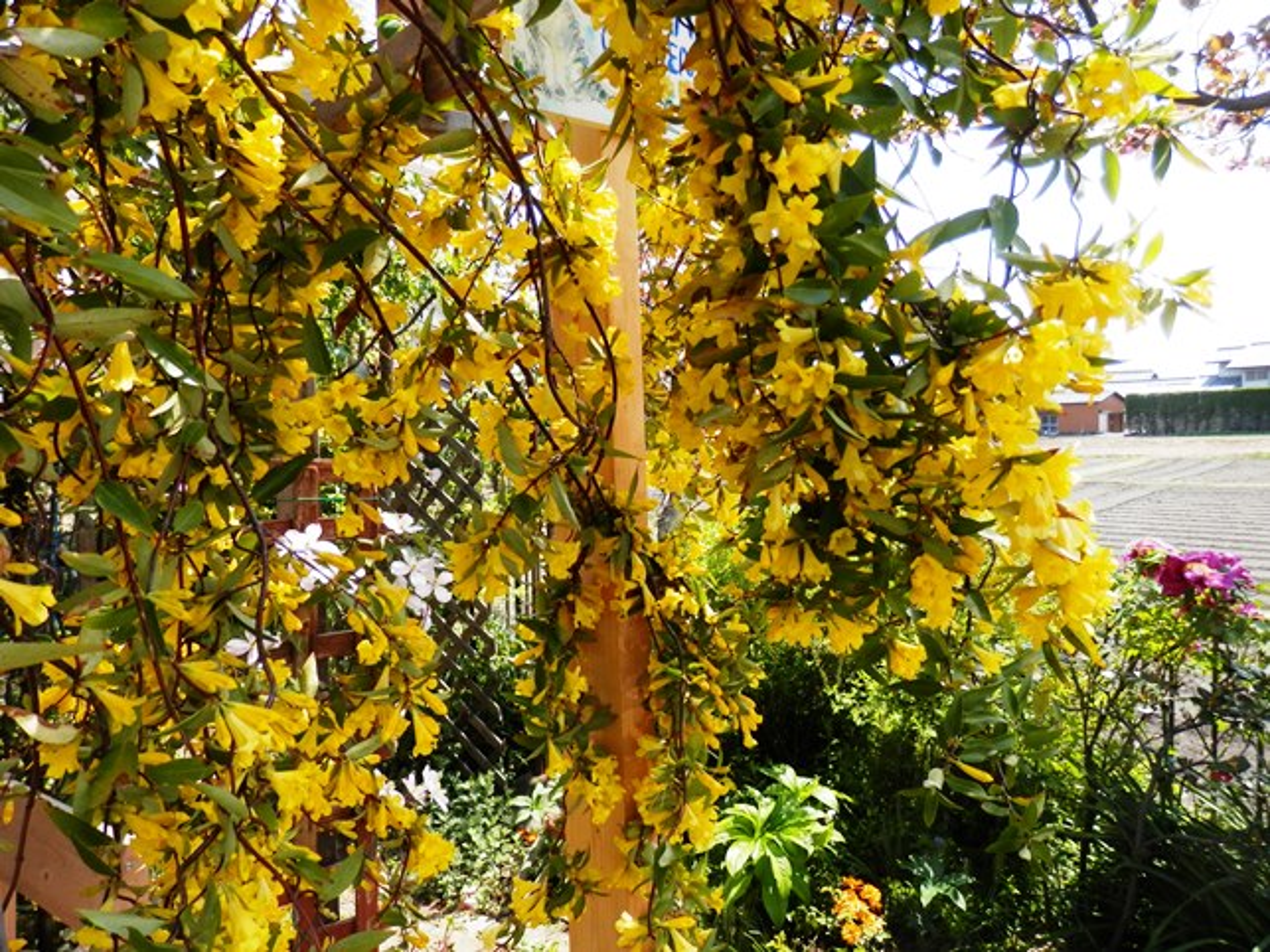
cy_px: 476
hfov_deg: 69.4
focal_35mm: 25
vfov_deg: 54.9
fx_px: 917
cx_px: 635
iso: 80
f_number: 3
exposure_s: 1/400
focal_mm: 4.5
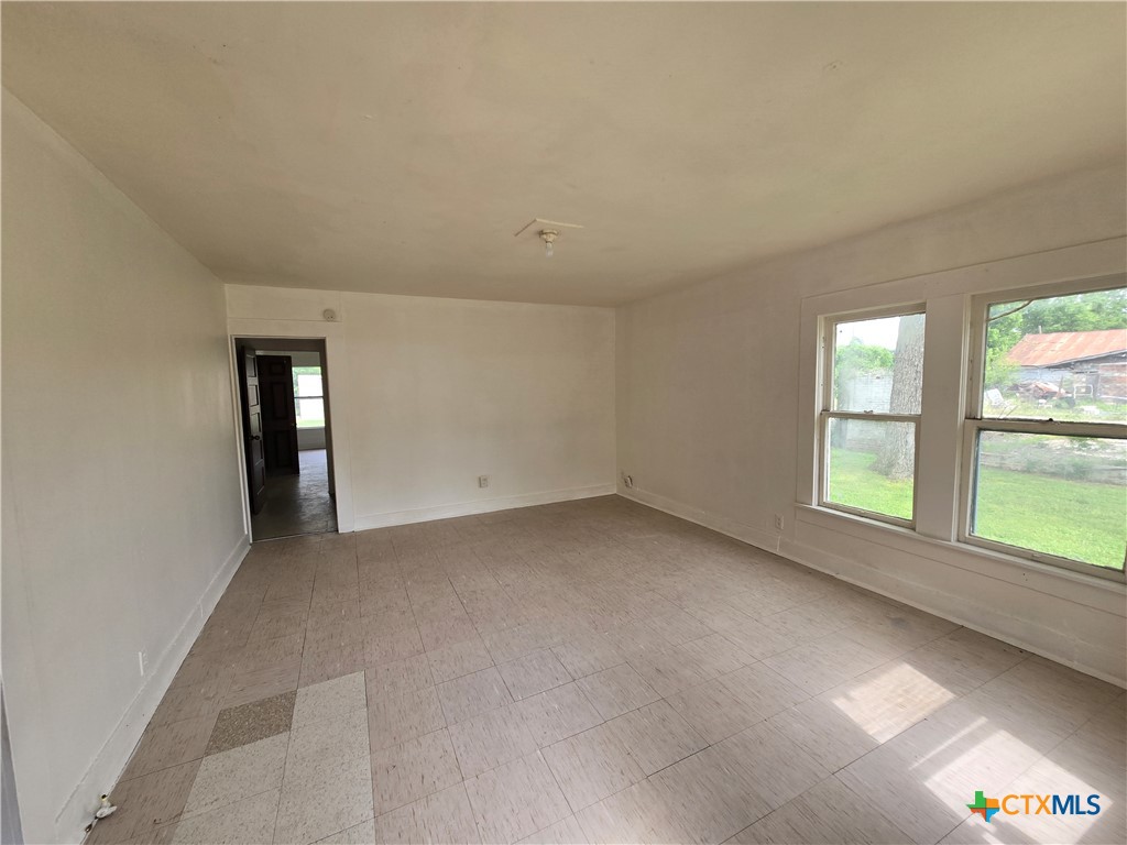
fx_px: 423
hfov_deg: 106.2
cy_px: 422
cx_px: 564
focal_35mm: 13
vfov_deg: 89.9
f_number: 2.2
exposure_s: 1/156
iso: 50
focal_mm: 2.2
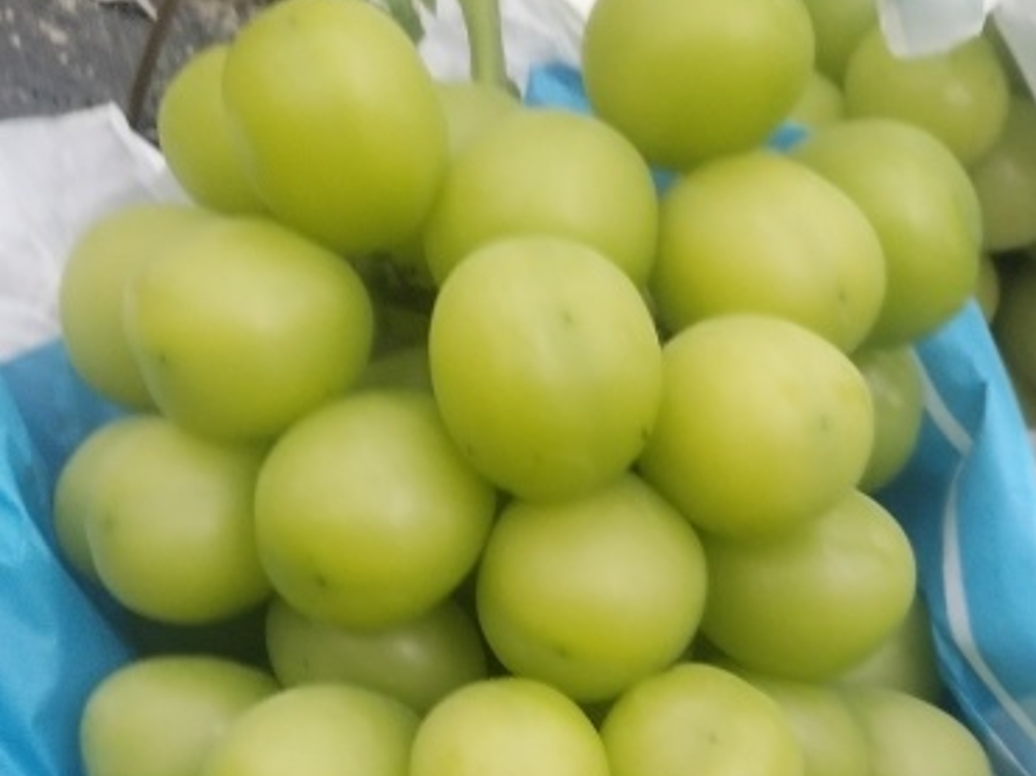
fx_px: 2243
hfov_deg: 25.7
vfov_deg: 18.3
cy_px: 1010
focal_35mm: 75
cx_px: 792
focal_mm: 4.75
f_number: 1.8
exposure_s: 1/33.3
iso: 473
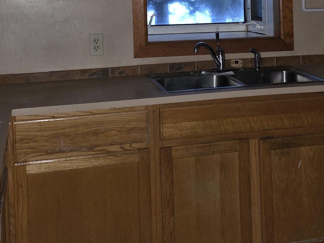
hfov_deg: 28.3
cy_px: 0
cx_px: 224
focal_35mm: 68
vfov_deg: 20.9
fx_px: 636
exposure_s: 1/12
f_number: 1.7
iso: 250
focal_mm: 6.3
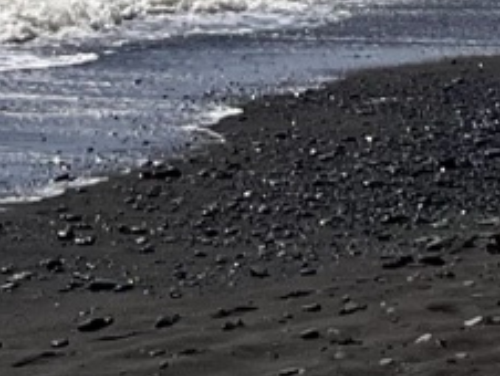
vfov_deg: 7.5
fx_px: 2661
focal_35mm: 184
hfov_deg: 10.7
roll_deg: -3.4
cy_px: -564
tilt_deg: +4.4
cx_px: 155
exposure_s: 1/10870
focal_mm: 5.1
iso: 50
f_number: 1.6
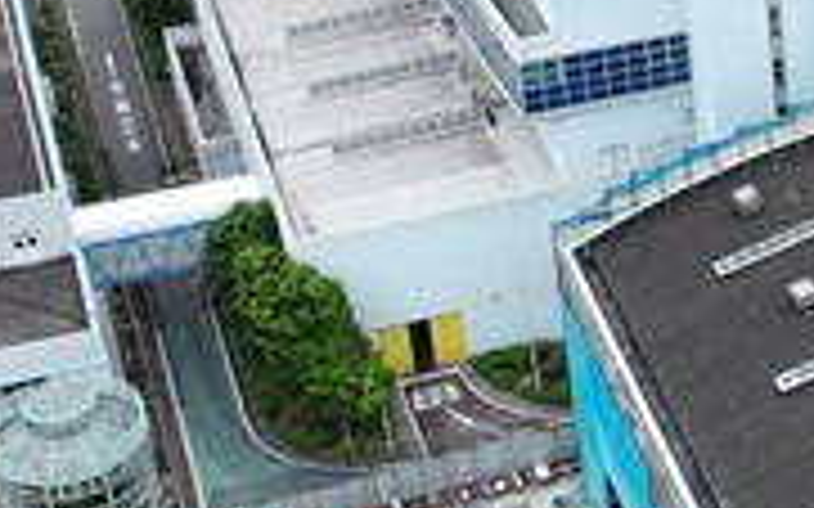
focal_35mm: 135
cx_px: 1268
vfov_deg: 9.7
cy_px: 178
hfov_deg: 14.3
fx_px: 2994
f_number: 2.8
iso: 130
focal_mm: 12.29
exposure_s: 1/1000
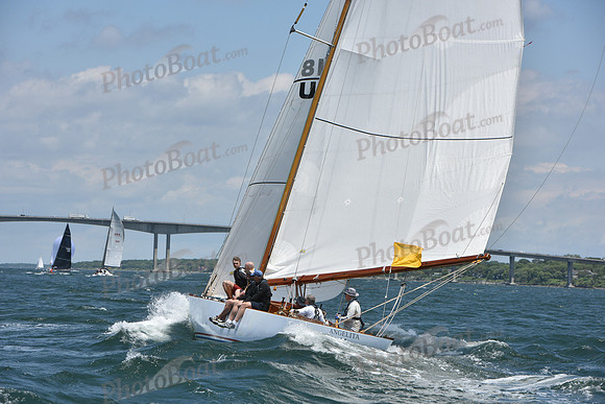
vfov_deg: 10.6
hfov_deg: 15.8
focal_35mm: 130
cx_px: 302
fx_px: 2185
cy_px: 202
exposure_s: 1/1250
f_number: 9
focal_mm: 130
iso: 250
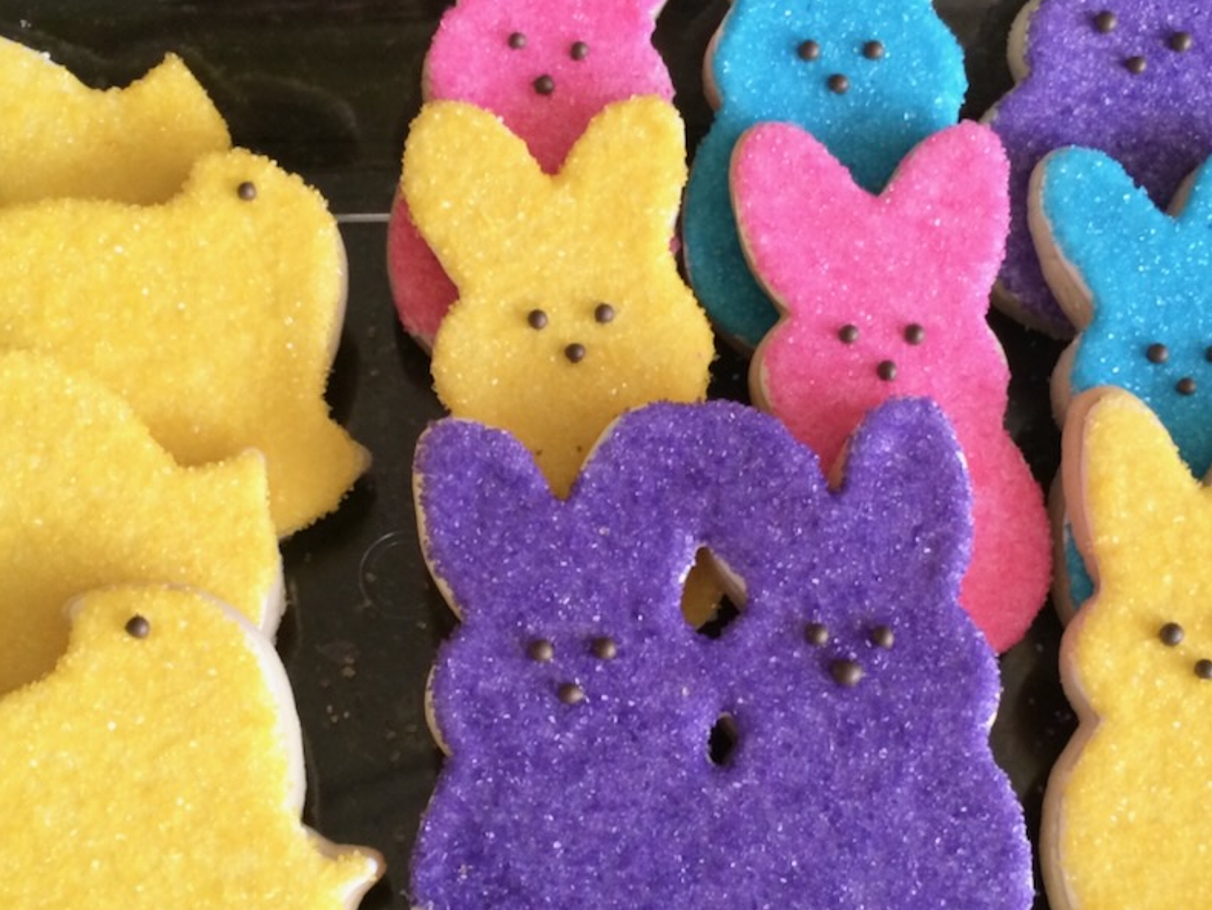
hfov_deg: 40.4
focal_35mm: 47
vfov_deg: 30.9
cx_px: 681
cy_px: 487
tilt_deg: -64.9
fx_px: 1646
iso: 200
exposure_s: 1/30
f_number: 2.2
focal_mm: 4.15
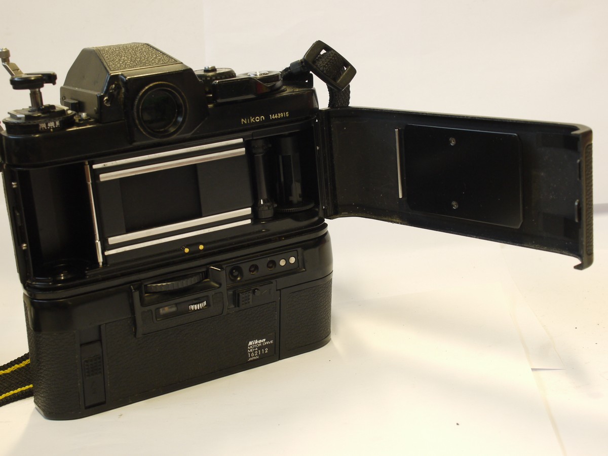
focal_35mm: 60
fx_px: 1054
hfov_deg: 32.2
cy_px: 228
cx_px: 304
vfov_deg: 24.4
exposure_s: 1/13
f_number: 8
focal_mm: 30
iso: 400
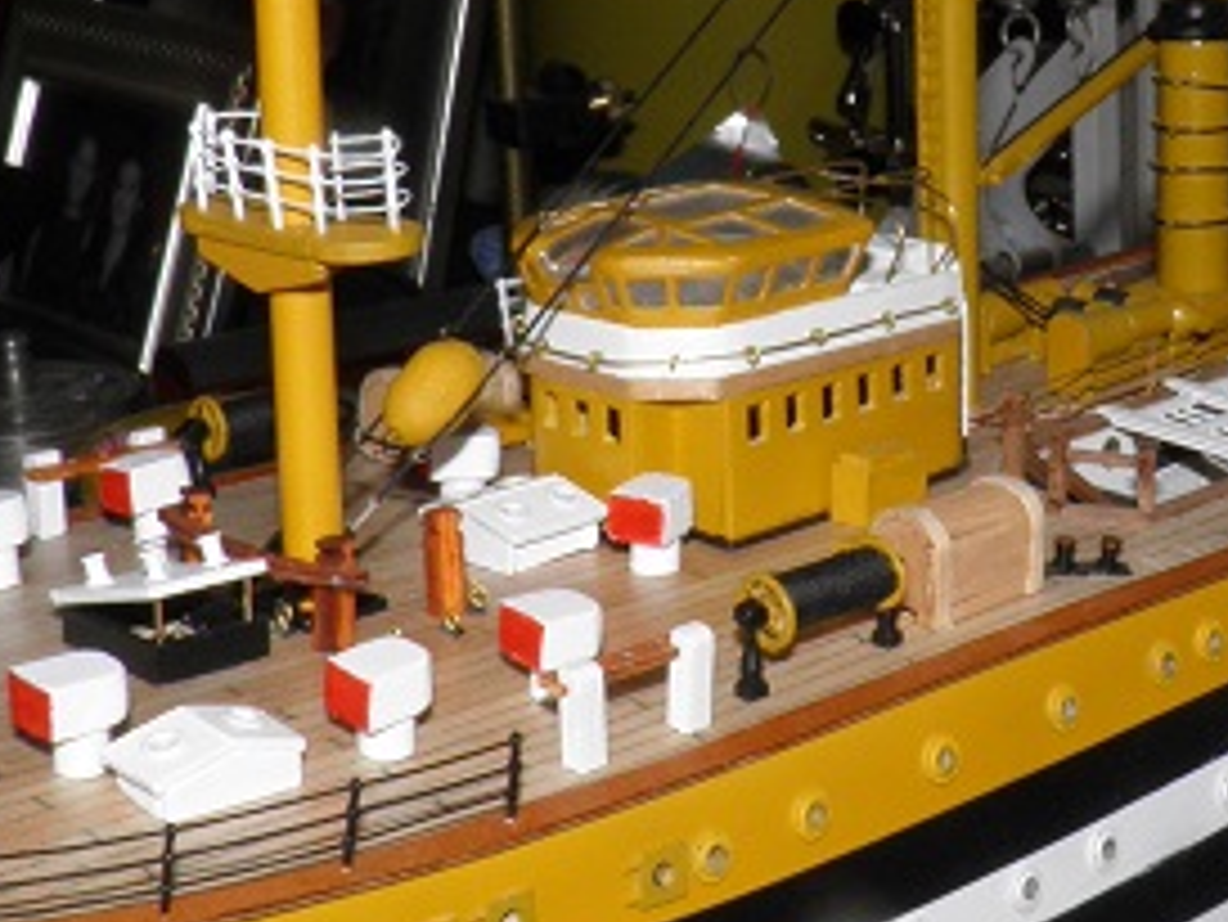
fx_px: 2910
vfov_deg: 17.9
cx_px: 868
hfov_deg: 23.7
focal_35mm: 82
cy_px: 274
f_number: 8
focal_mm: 4.9
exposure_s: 1/30
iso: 100
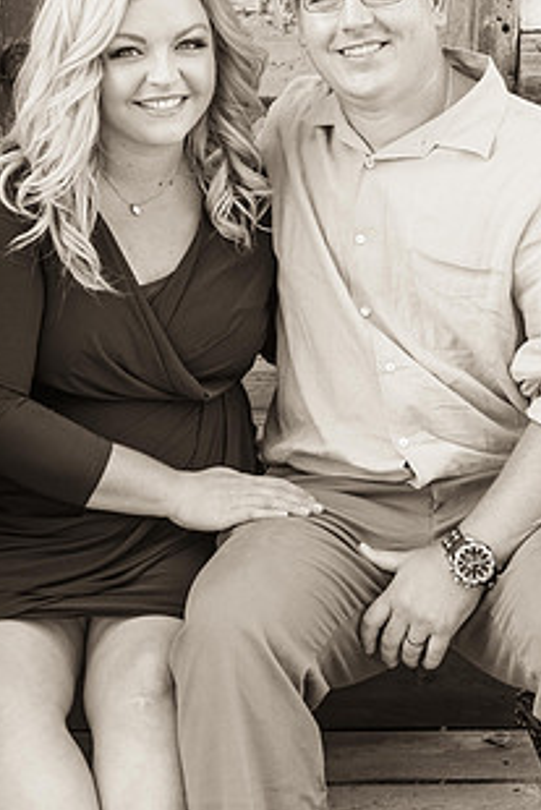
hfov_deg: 18.4
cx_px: 287
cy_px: 374
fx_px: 1666
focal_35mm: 74
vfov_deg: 27.3
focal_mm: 34
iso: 400
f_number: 6.3
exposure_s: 1/160
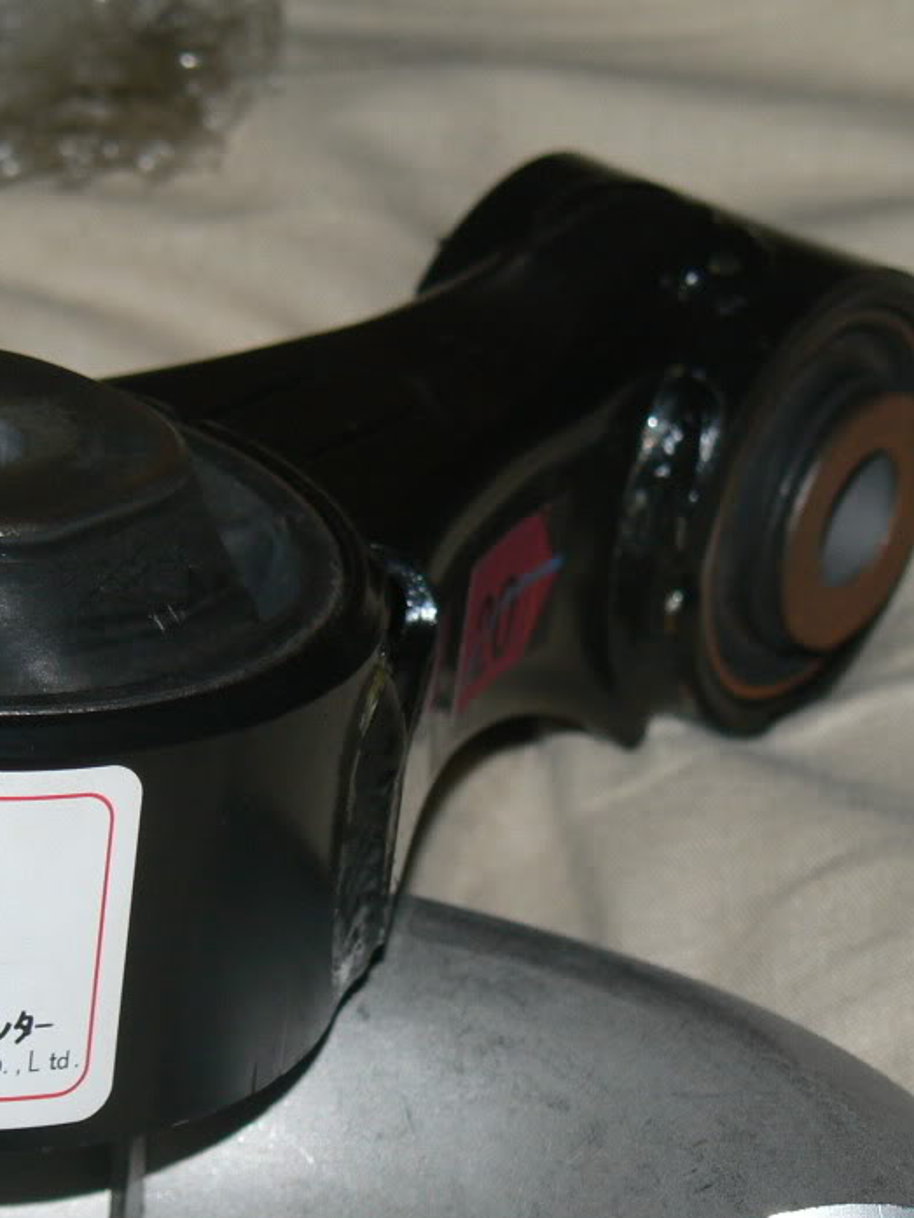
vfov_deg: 10.4
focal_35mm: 191
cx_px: 245
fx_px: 6722
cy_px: 629
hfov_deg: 7.8
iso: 100
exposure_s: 1/30
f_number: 3.2
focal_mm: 21.6
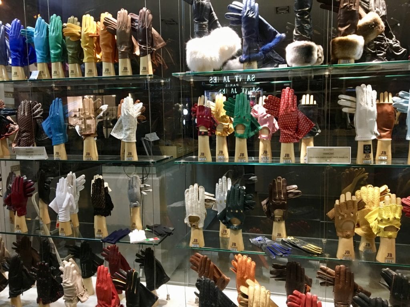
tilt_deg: -7.4
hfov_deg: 61.7
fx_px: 343
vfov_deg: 48.2
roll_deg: +0.4
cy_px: 154
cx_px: 205
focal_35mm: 29
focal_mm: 4.15
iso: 160
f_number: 2.2
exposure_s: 1/33
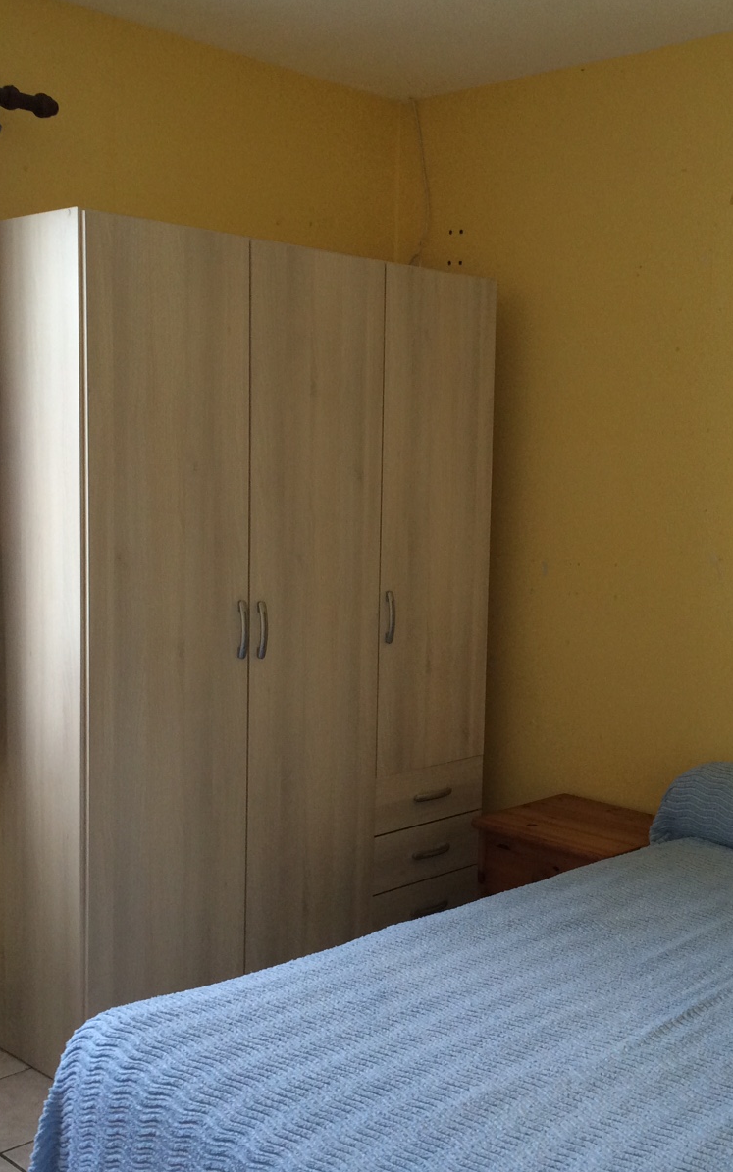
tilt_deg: -7.1
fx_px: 1341
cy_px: 579
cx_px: 478
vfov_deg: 47.2
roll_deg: -2.0
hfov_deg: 30.4
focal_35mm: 42
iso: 125
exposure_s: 1/33
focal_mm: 4.15
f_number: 2.2
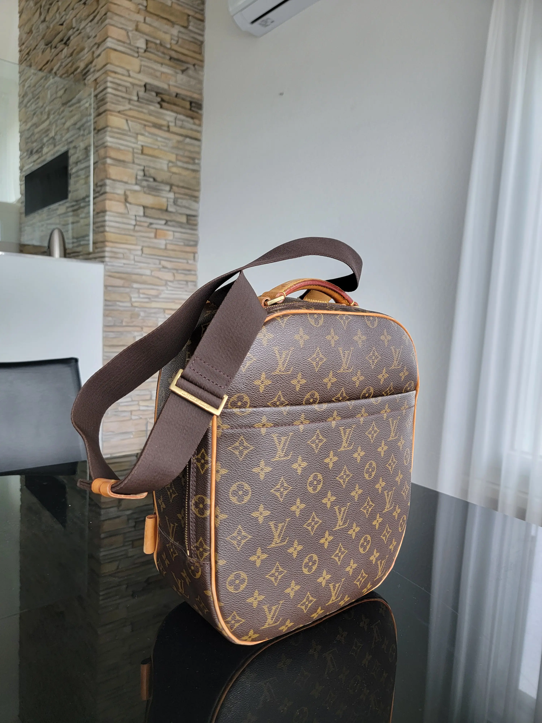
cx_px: 271
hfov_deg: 56.8
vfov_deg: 71.6
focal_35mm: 24
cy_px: 362
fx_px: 501
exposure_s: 1/120
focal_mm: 6.7
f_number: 1.8
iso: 125
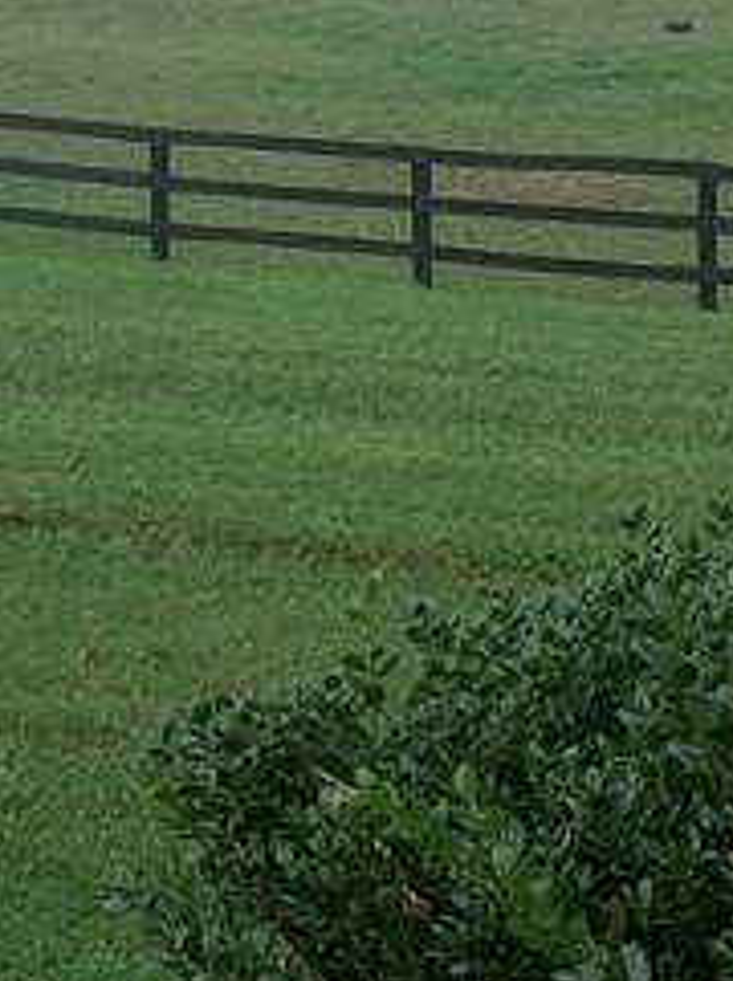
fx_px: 2350
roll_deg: -0.5
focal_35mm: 83
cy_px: -167
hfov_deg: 16.8
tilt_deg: -0.8
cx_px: -200
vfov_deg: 22.0
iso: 25
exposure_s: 1/2114
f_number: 1.8
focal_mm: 4.25
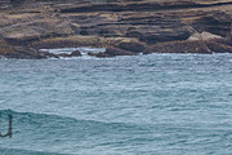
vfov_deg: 0.7
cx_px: -134
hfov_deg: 1.0
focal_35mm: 1980
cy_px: 101
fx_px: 12759
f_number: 5.6
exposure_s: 1/2000
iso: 450
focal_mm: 500
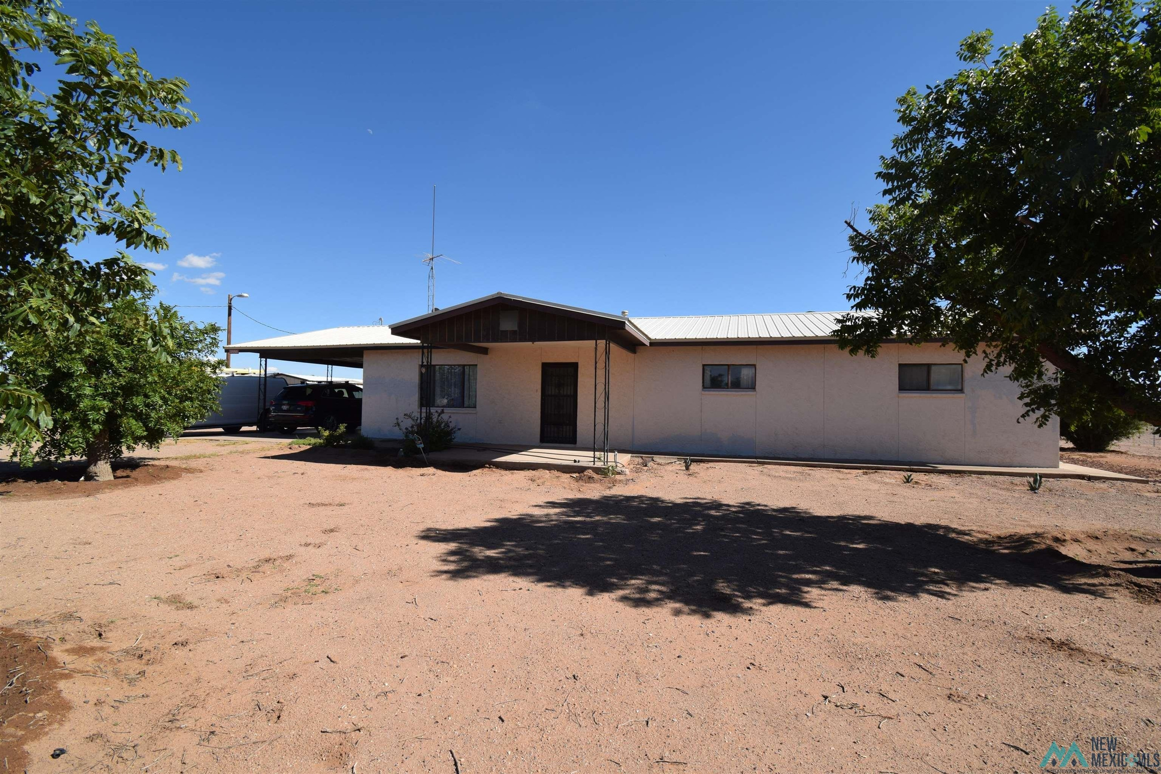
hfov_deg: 100.4
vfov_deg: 77.3
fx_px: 484
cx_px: 580
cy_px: 387
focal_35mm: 15
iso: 100
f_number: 10
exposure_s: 1/200
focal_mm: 10
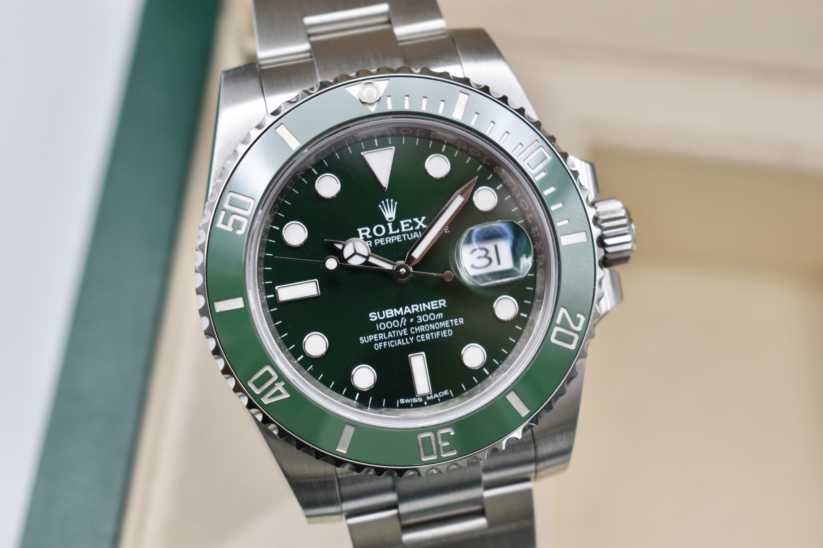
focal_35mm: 68
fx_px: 1543
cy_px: 274
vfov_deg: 20.2
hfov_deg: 29.9
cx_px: 412
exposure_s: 1/125
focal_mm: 45
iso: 400
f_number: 5.6
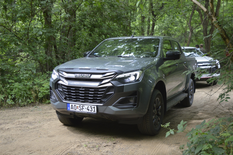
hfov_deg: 45.0
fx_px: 282
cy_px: 78
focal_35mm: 44
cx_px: 116
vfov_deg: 30.8
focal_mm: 29
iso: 400
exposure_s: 1/100
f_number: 5
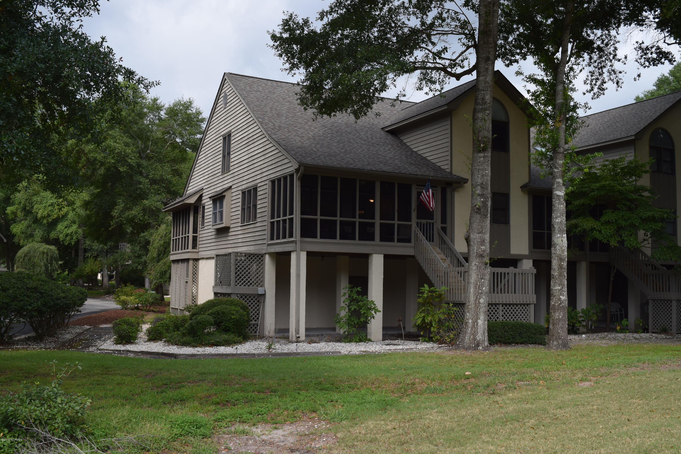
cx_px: 340
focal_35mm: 36
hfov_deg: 53.1
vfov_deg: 36.9
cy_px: 227
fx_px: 681
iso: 100
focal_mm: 24
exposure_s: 1/200
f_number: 7.1
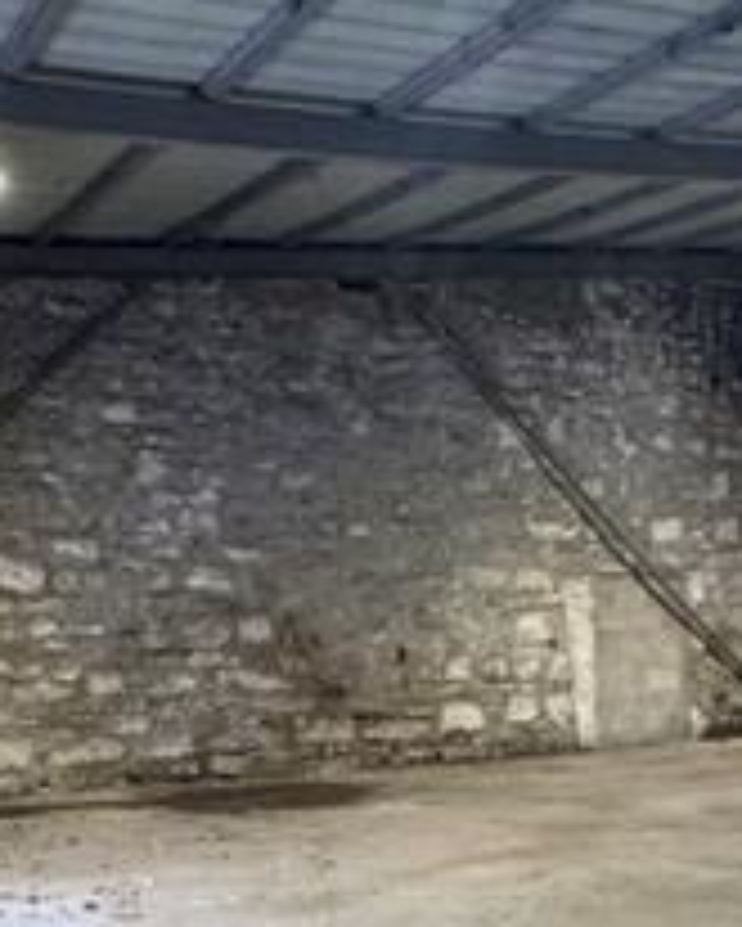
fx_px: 1399
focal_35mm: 51
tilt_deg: -10.2
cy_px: 860
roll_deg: -1.1
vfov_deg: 34.3
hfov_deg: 28.3
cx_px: 697
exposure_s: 1/60
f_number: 2.2
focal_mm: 2.22
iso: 250
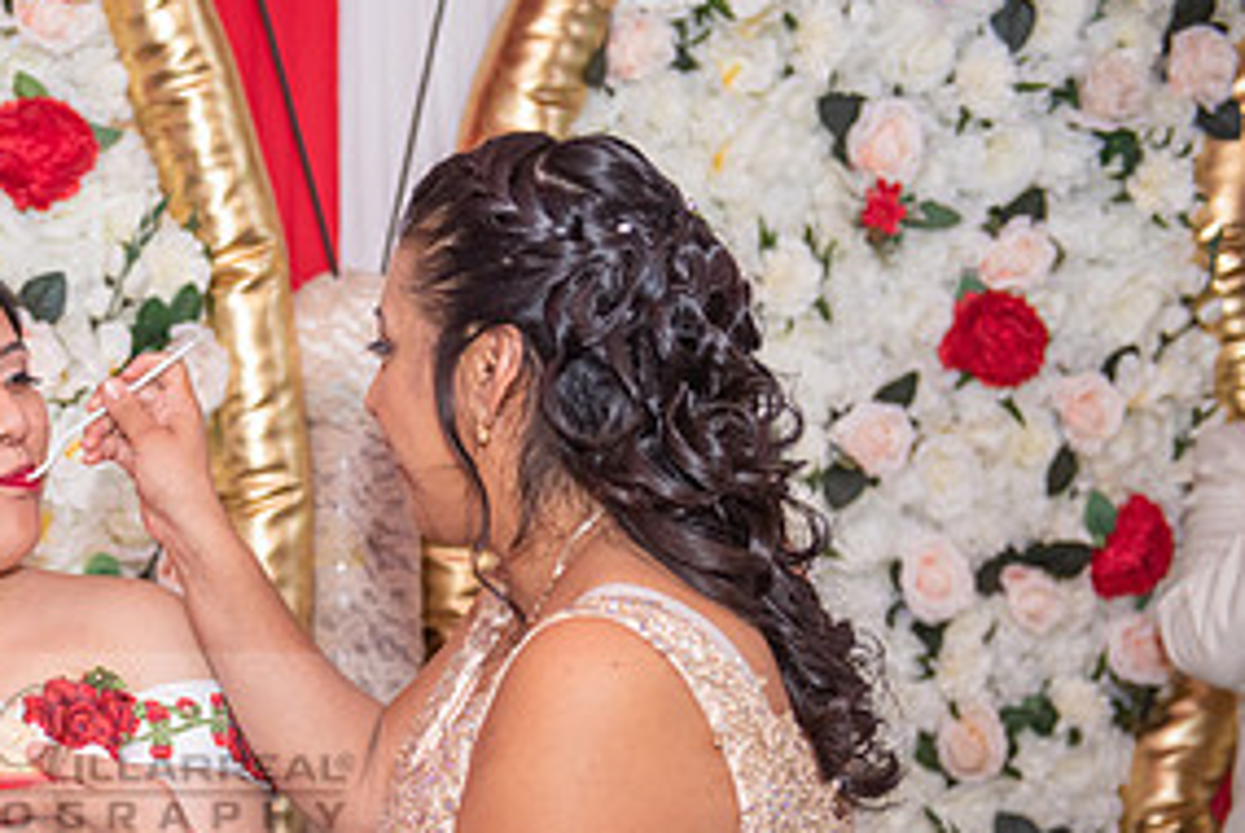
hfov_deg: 19.4
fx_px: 3531
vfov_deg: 13.3
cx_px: 13
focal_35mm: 102
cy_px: 756
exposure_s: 1/160
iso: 800
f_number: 3.2
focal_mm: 50
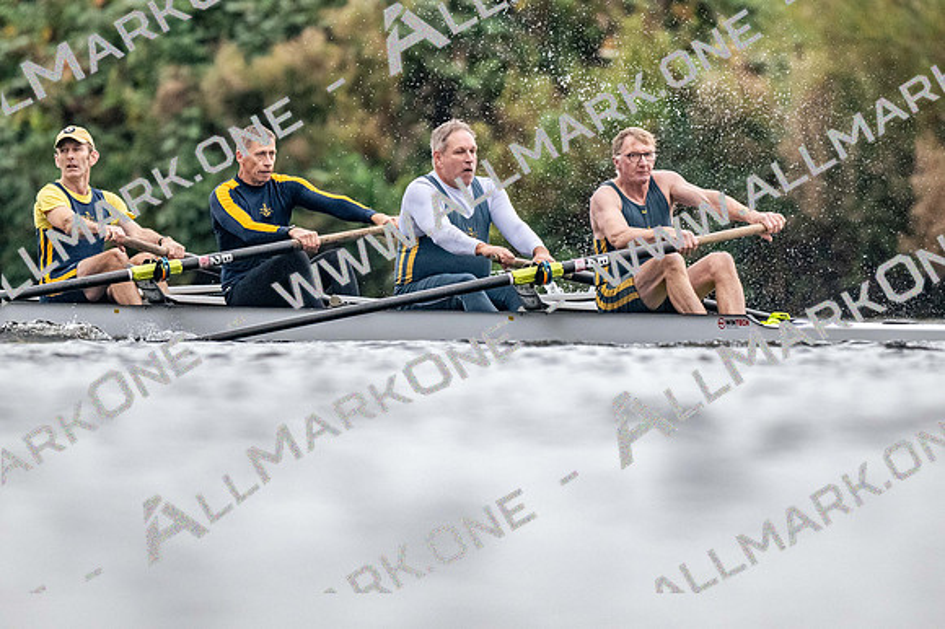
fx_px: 23611
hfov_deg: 2.3
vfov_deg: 1.5
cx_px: 472
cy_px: 314
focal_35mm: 900
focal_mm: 600
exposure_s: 1/2500
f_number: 4
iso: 2800
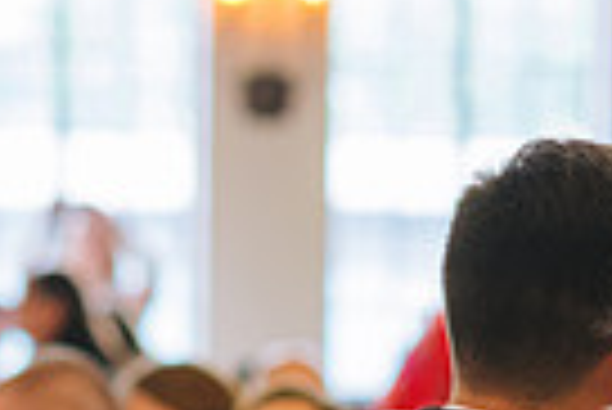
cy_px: 692
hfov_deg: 5.7
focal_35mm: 362
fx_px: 6160
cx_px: 423
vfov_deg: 3.8
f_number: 2.8
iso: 1600
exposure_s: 1/250
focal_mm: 85
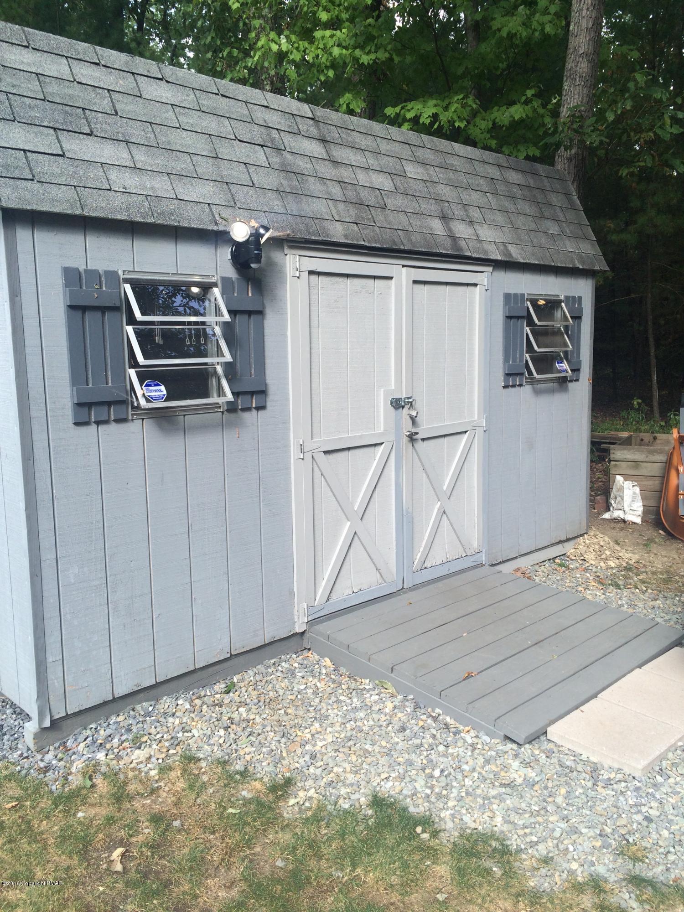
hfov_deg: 48.2
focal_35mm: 29
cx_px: 342
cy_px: 456
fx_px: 764
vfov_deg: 61.7
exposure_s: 1/427
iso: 32
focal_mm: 4.15
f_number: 2.2
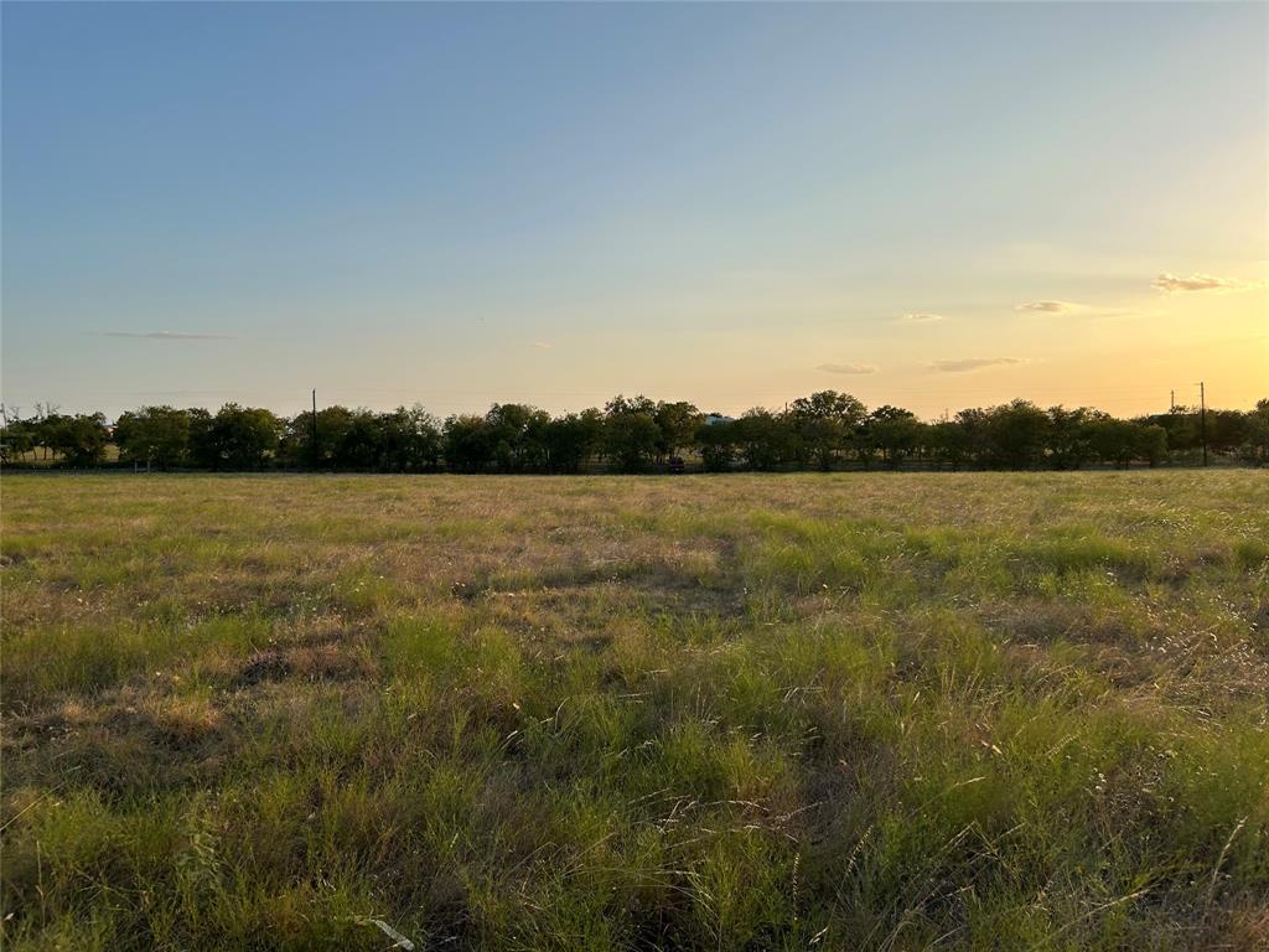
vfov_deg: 53.1
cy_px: 476
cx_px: 634
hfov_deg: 67.3
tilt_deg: -2.1
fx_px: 953
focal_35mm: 26
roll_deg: +1.1
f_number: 1.5
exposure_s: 1/2513
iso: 50
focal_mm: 5.7
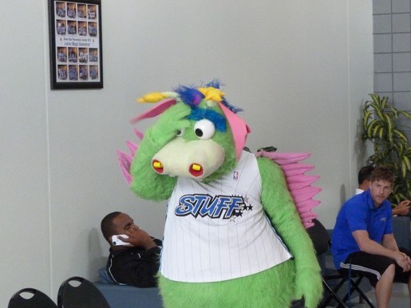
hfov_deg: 16.0
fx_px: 1460
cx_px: 237
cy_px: 152
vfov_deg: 12.0
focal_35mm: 123
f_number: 3.5
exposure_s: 1/100
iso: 800
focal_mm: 17.9
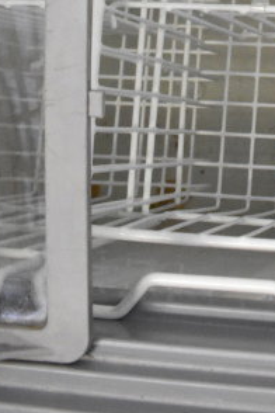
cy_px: -155
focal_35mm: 84
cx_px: 410
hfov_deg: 15.1
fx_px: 962
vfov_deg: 21.4
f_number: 5.6
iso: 6400
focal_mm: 18
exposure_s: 1/125
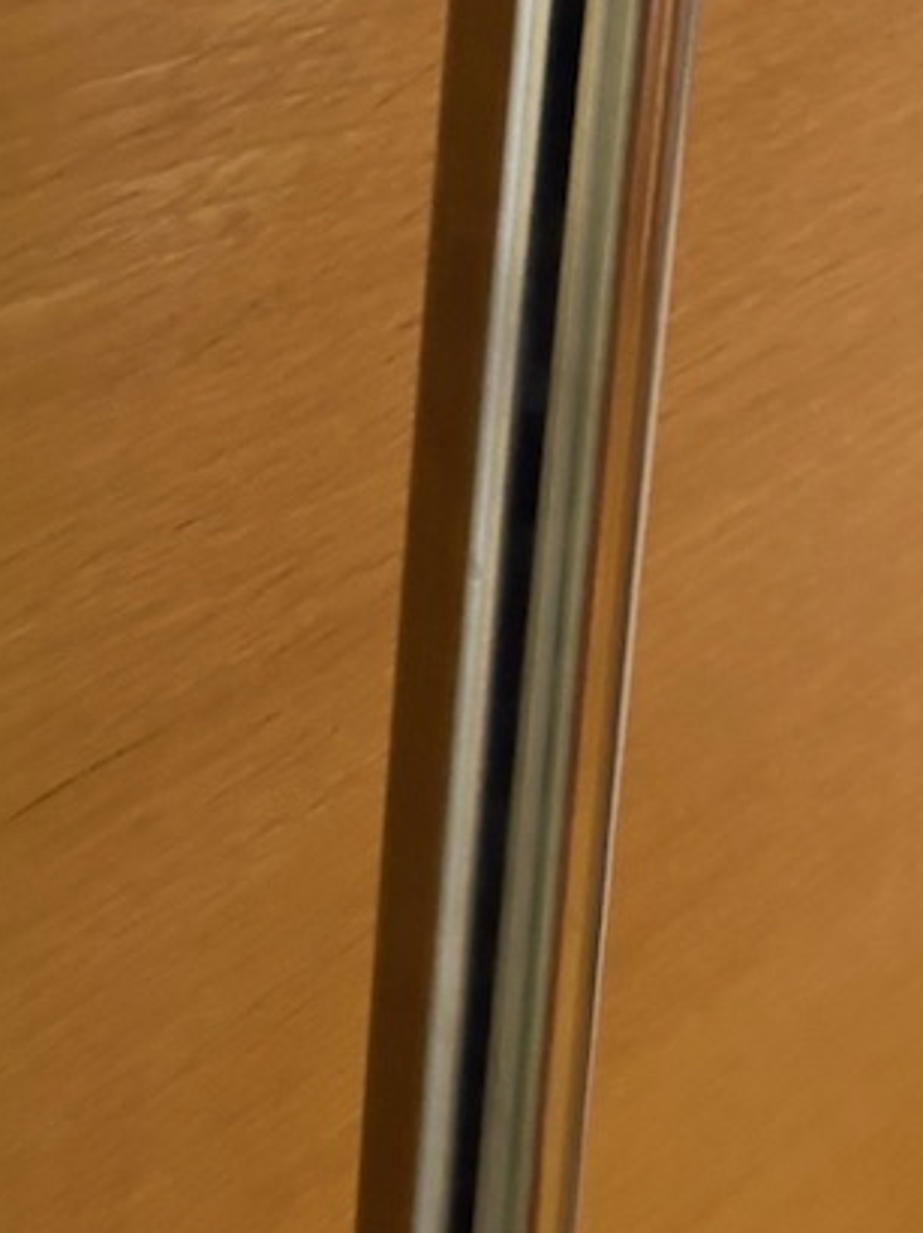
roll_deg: -1.2
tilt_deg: -23.6
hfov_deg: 11.1
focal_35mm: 130
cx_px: -355
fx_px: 4627
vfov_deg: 15.2
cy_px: 785
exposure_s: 1/50
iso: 200
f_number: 1.6
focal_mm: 5.96
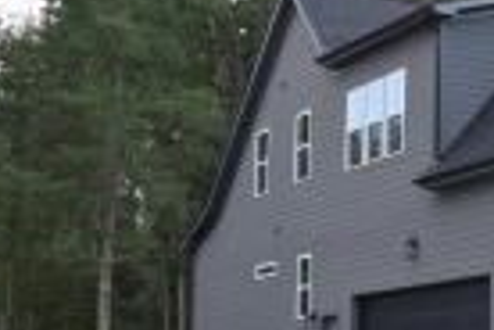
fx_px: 1317
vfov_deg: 14.2
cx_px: 669
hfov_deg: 19.4
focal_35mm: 96
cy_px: 135
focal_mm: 22
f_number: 4.5
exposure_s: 1/200
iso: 100
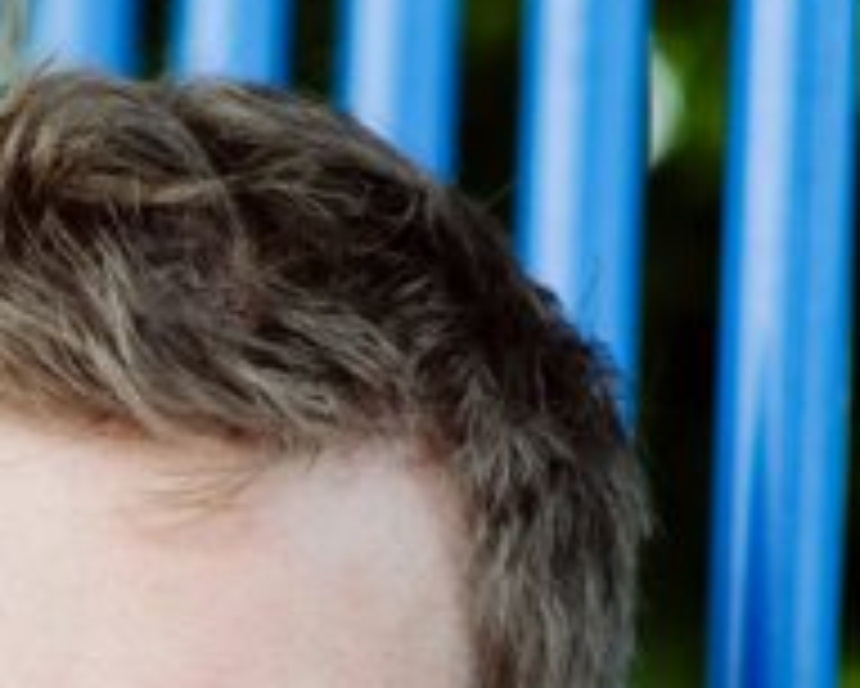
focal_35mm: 392
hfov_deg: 4.9
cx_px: 99
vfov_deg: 3.9
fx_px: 9983
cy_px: 1232
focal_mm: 85
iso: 250
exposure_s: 1/320
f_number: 2.8
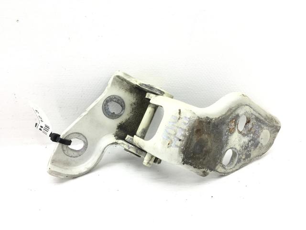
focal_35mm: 29
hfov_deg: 61.7
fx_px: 256
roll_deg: +3.4
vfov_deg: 48.2
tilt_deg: -19.0
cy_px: 115
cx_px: 153
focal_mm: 4.15
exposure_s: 1/100
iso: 25
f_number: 2.2
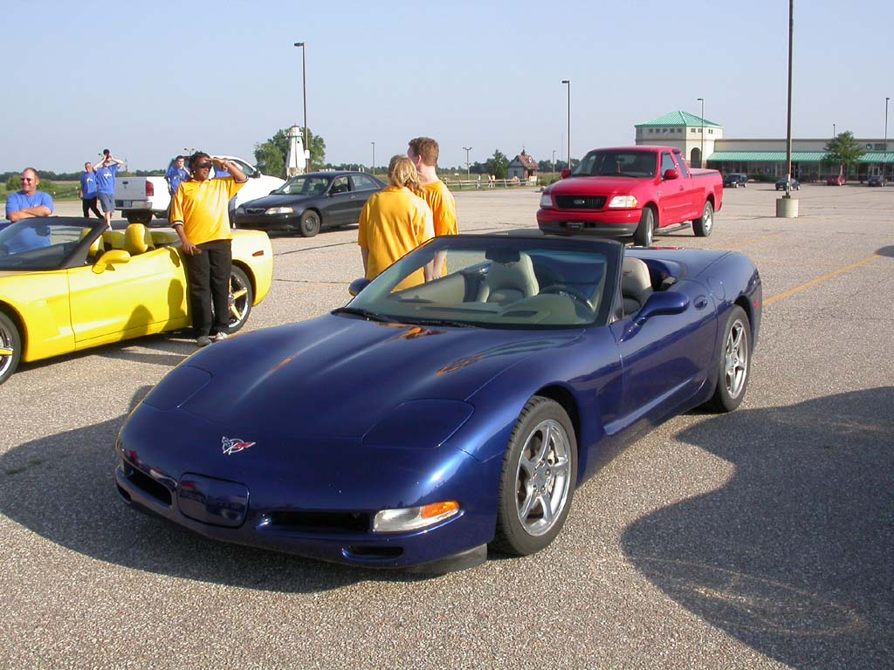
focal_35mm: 38
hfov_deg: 49.0
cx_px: 447
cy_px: 335
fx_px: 981
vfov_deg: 37.7
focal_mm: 7.85
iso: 100
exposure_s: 1/251
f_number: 6.7
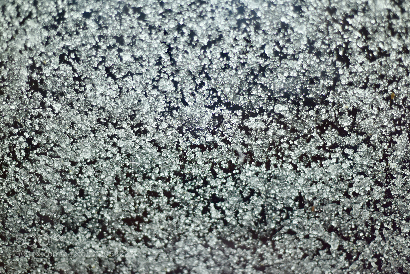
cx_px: 205
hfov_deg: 39.6
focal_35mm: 50
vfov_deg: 27.0
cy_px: 137
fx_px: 570
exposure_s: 1/60
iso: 800
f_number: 1.8
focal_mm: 50
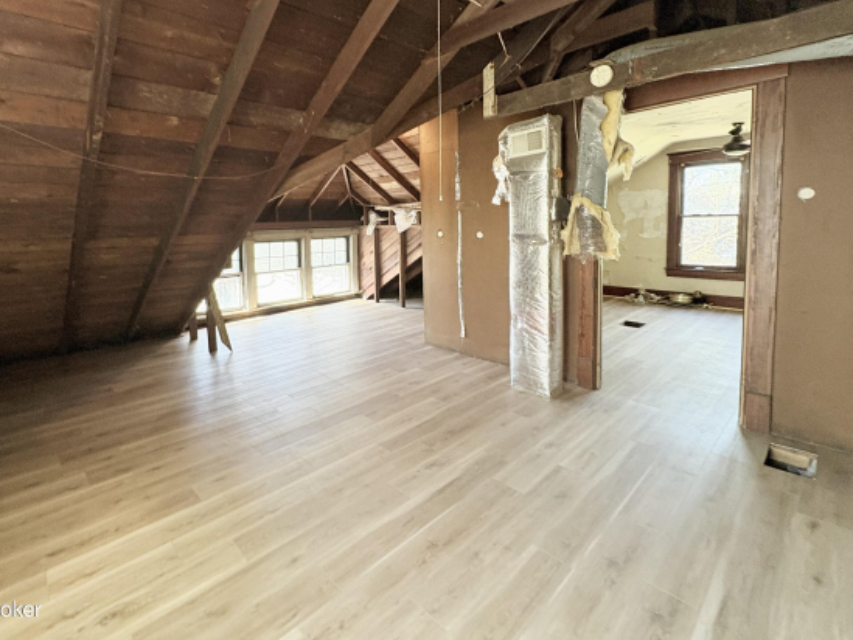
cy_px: 256
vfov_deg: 73.9
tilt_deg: -5.6
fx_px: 419
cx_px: 355
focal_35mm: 17
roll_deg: +1.4
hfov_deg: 90.2
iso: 320
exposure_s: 1/60
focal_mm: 2.22
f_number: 2.2
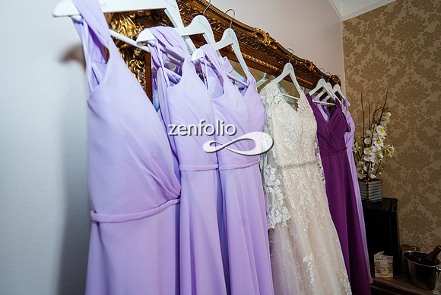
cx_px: 220
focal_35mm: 17
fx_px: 208
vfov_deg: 70.5
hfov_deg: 93.3
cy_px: 148
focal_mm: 17
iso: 800
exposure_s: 1/100
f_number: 4
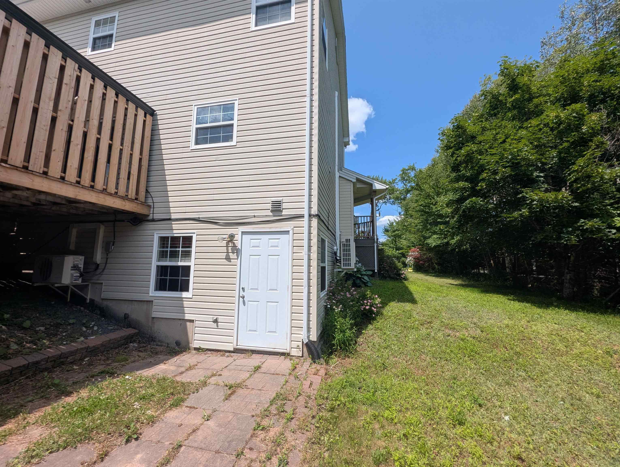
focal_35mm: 13
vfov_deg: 90.1
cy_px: 234
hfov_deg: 106.1
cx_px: 310
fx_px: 233
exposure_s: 1/1616
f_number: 2.2
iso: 48
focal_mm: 1.95
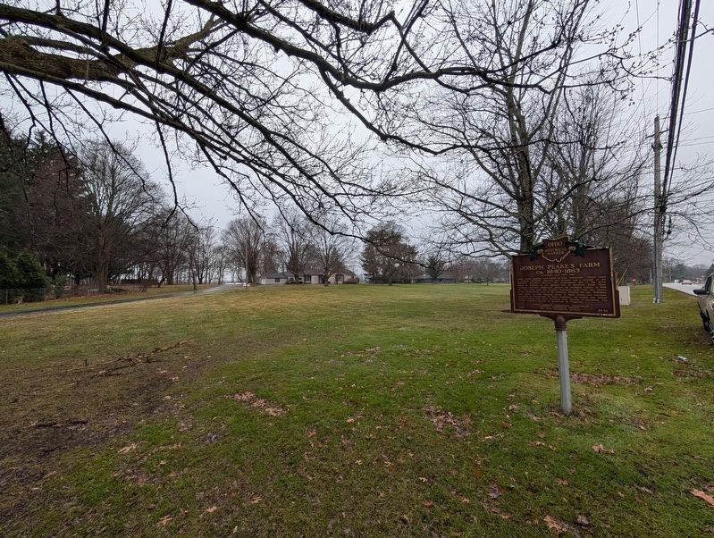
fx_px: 248
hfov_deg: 110.4
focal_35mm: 12
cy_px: 269
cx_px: 357
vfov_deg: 94.7
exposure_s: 1/143
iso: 50
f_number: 1.7
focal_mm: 2.02
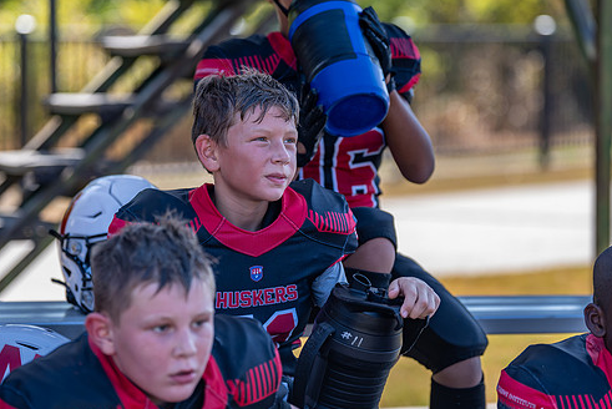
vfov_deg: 8.6
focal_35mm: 159
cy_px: 164
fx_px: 2704
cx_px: 283
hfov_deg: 12.9
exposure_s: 1/800
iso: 160
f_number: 2.8
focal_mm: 121
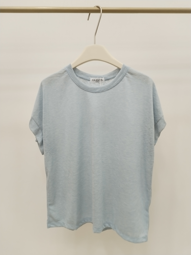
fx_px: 213
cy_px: 128
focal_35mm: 29
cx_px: 96
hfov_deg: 48.2
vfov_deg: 61.7
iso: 208
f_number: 1.8
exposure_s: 1/100
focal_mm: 4.75
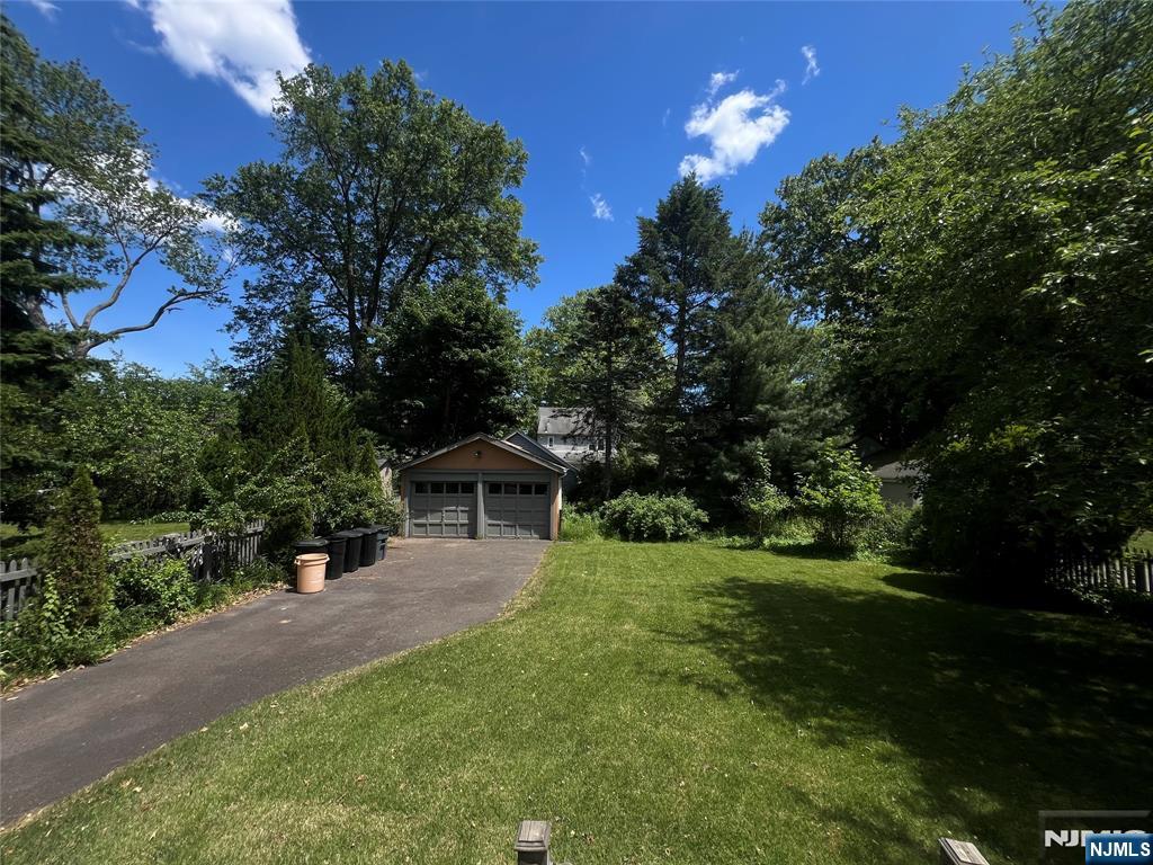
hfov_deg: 106.2
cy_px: 432
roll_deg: -0.7
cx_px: 576
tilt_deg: +3.8
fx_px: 433
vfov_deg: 89.9
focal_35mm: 13
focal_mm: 1.57
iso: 32
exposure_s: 1/1449
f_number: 1.8
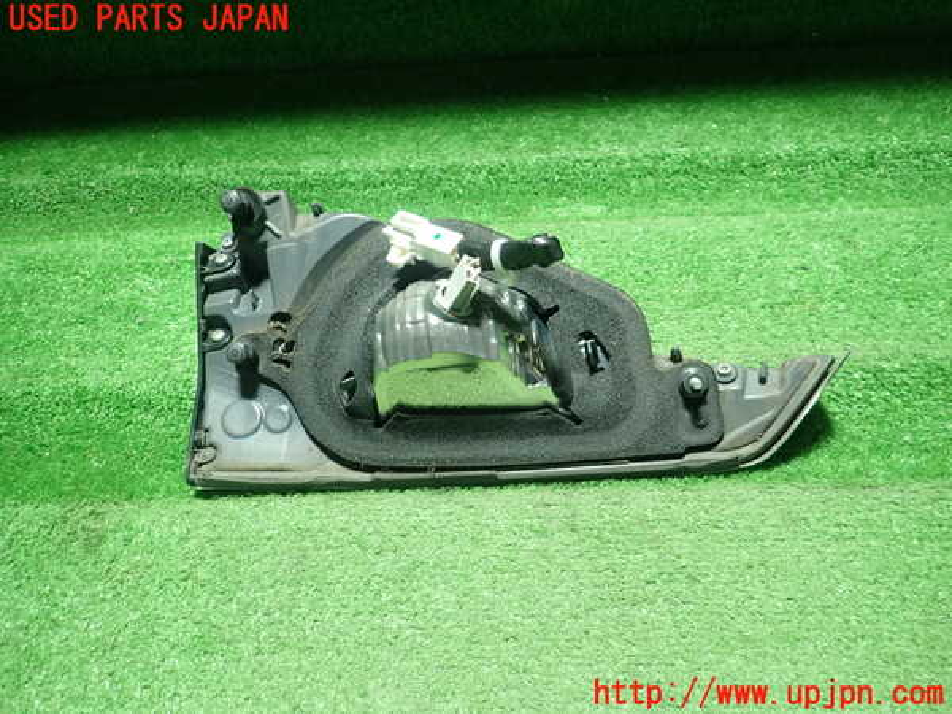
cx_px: 476
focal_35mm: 25
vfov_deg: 54.9
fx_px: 688
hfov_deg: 69.4
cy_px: 357
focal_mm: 4.5
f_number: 2
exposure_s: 1/30
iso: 250
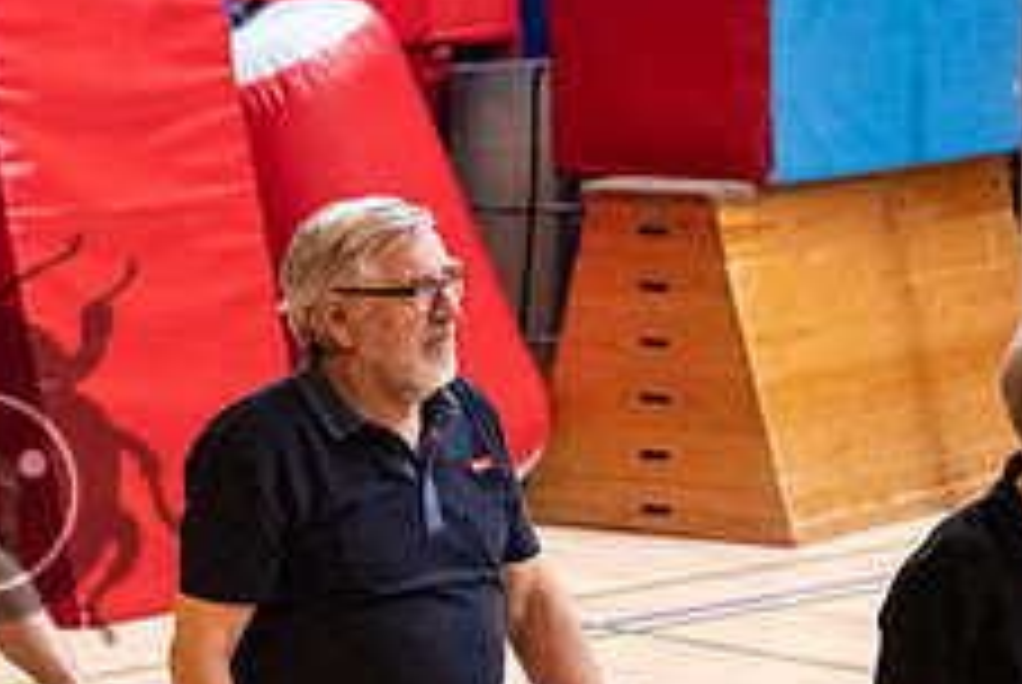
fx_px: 6055
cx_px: -153
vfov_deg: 6.5
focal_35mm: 213
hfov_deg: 9.5
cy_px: 583
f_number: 2.8
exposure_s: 1/1250
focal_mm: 76
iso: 14400
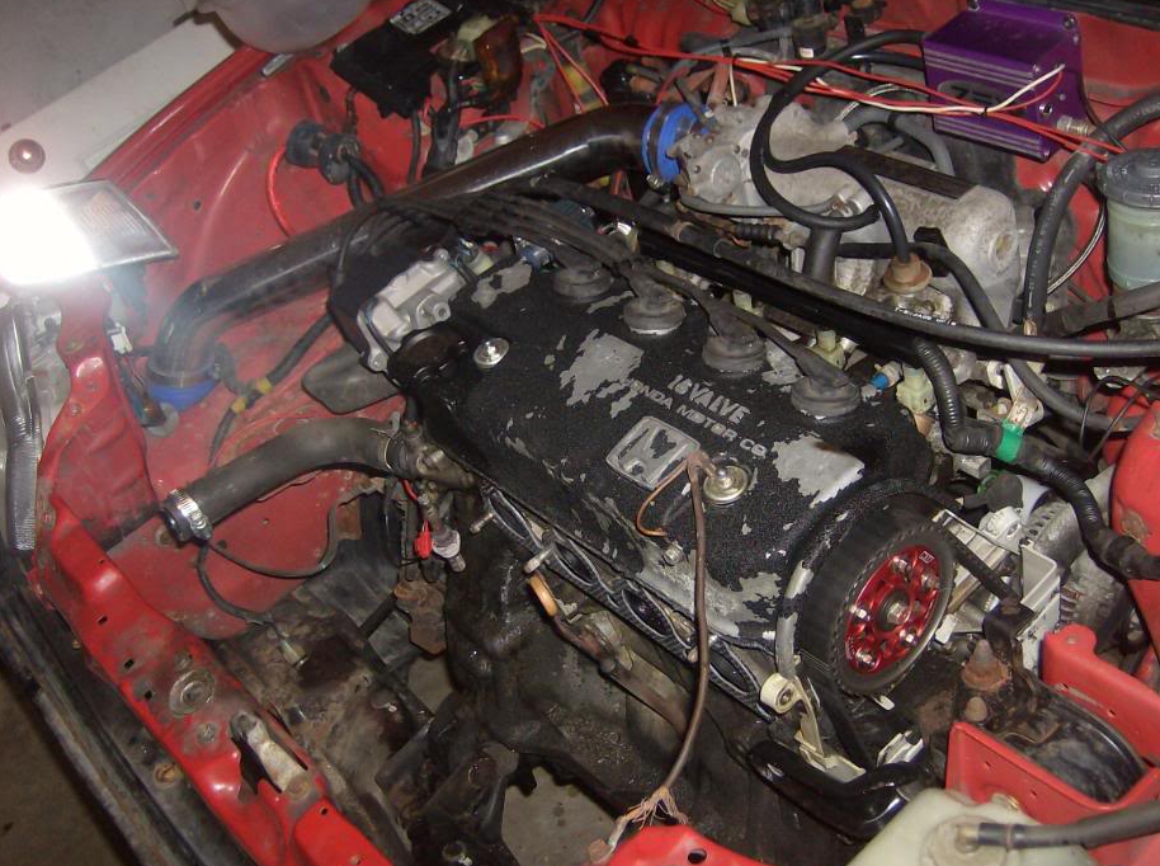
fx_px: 1338
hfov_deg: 46.9
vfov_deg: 35.8
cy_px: 452
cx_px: 575
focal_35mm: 40
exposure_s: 1/60
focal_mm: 6
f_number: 2.8
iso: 200
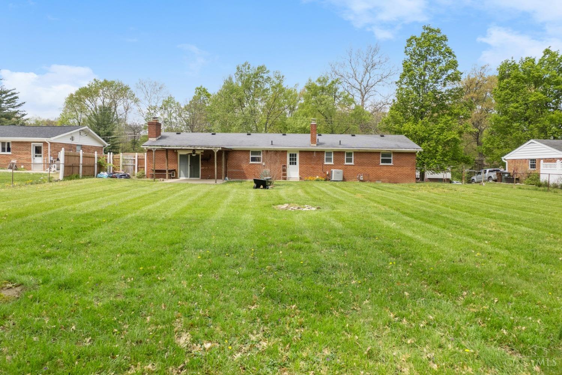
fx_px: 343
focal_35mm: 22
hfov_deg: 78.6
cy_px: 188
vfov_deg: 57.2
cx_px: 281
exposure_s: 1/1600
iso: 100
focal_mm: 8.38
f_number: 2.8
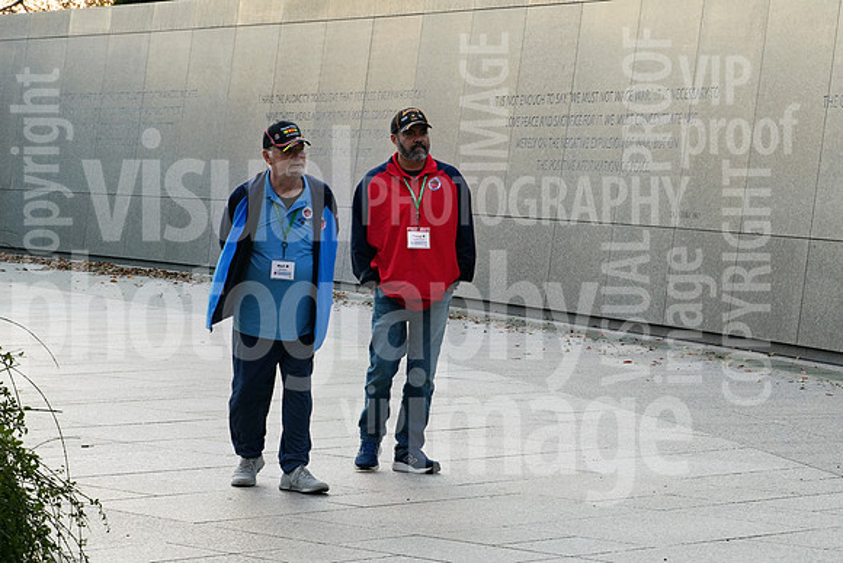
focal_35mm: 120
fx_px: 2811
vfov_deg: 11.4
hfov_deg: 17.1
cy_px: 282
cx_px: 422
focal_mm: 80
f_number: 13
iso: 800
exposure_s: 1/100
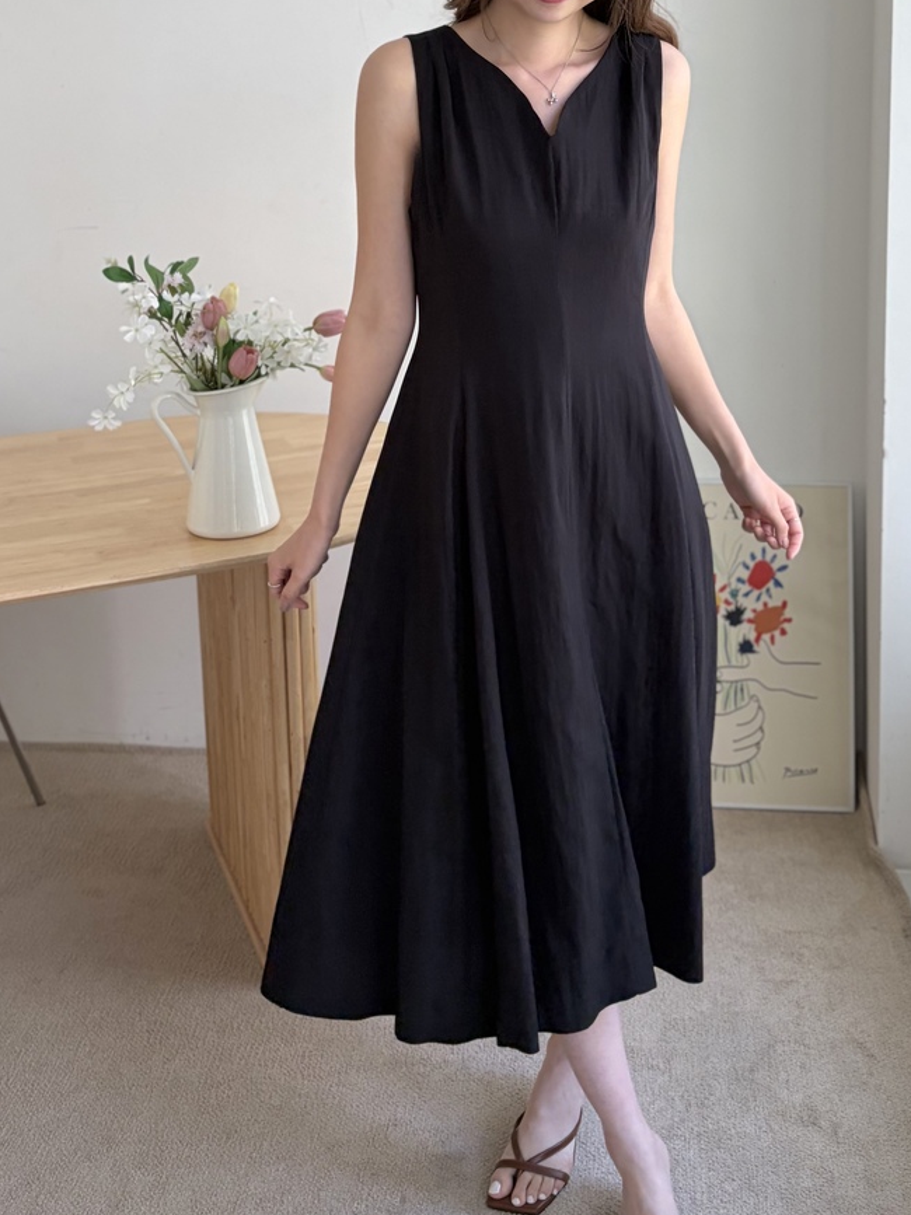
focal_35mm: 30
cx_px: 502
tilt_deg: -11.0
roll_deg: +1.4
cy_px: 681
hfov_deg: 46.7
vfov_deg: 59.8
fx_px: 1053
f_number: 1.6
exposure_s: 1/122
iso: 125
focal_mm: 5.96
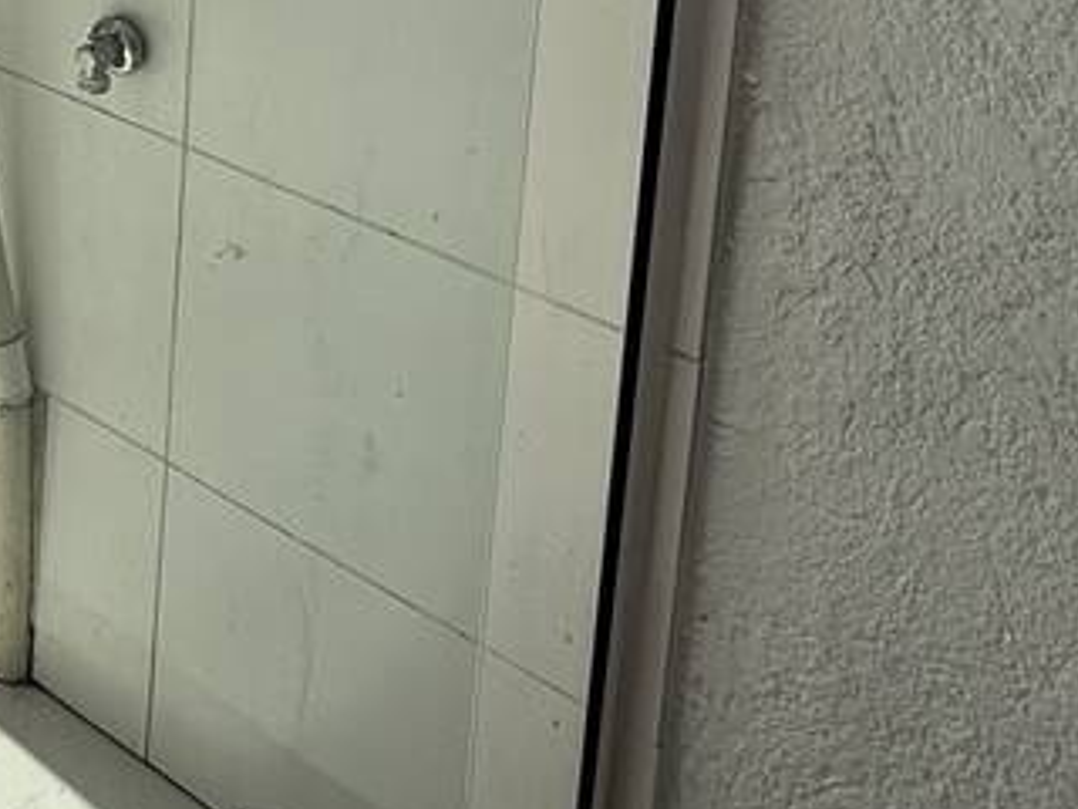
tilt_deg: -8.8
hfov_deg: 24.2
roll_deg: +0.6
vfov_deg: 20.1
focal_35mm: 63
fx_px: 1962
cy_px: -398
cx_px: -532
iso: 50
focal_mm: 2.22
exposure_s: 1/4149
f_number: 2.2
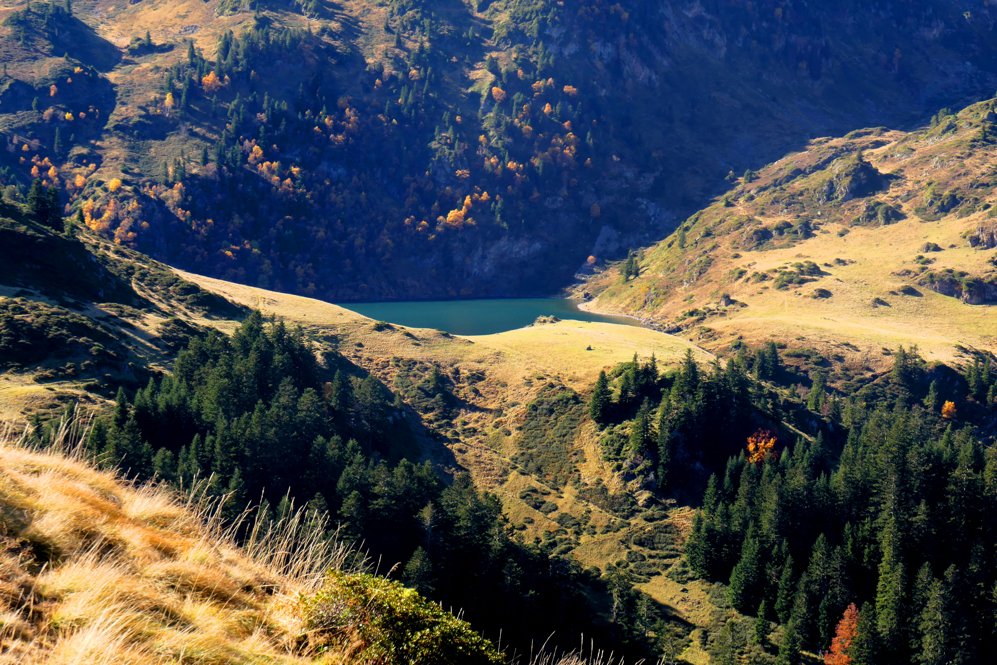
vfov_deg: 16.7
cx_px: 498
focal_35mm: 82
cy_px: 332
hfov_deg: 24.8
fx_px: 2271
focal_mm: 30
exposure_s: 1/80
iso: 125
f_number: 7.1
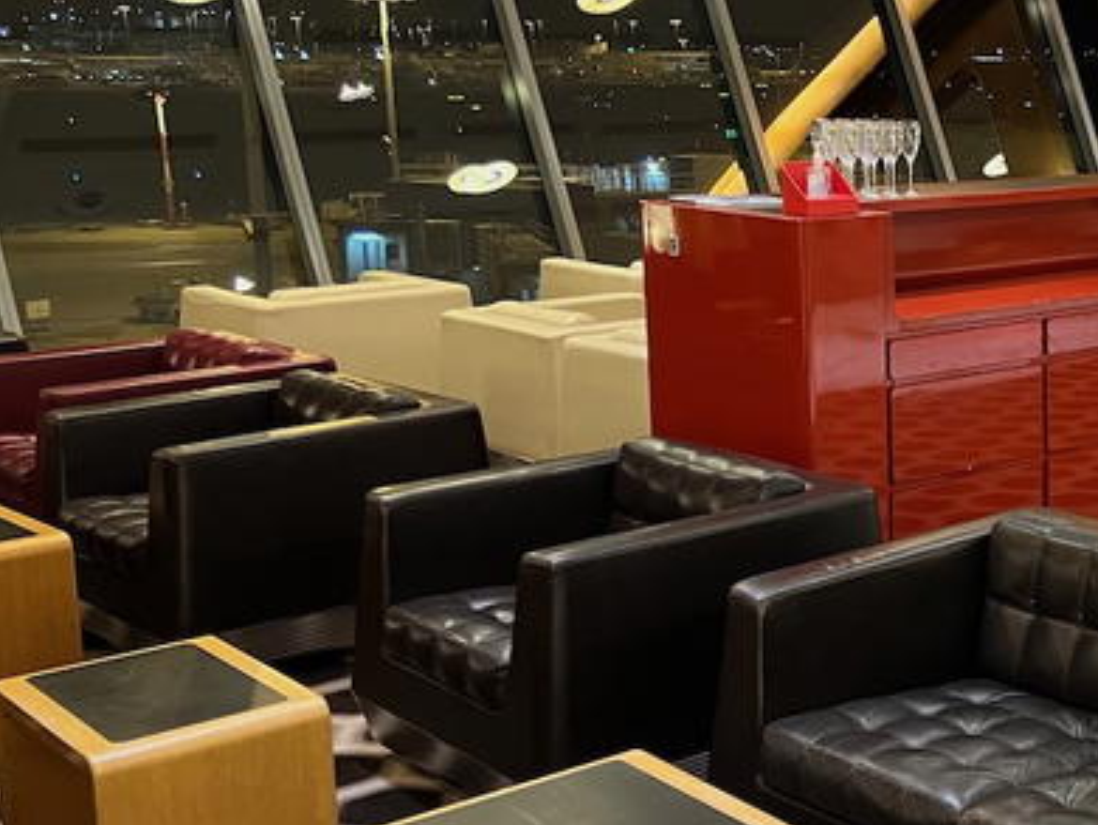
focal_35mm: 56
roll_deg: -0.7
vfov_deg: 26.1
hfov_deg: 31.0
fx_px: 1777
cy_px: 389
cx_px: 1177
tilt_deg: -10.8
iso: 500
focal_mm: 5.7
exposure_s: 1/50
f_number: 1.5
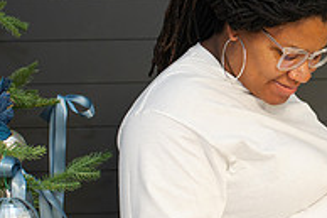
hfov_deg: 18.9
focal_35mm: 107
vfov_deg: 12.8
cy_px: 110
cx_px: 278
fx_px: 971
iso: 1000
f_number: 3.5
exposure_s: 1/200
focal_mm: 35
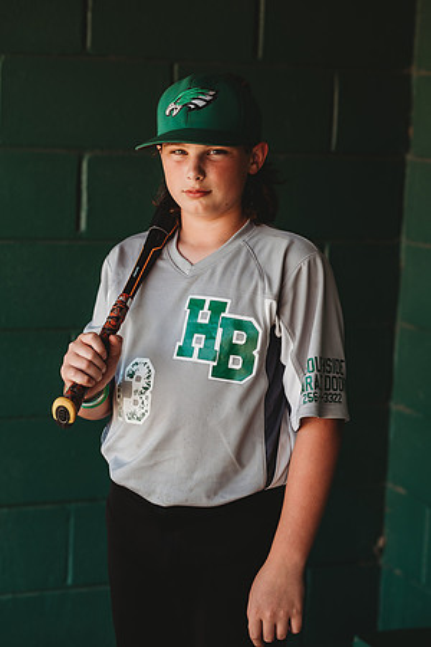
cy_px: 324
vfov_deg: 23.9
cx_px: 216
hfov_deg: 16.1
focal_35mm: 85
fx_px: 1526
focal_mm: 85
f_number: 2.8
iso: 200
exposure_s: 1/400
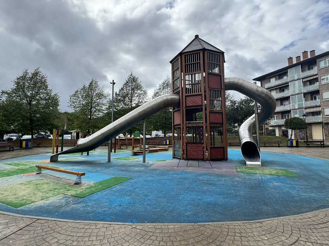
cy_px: 123
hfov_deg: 102.1
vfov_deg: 85.7
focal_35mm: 14
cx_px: 164
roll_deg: +0.9
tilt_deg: +5.1
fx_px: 133
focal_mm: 2.22
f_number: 2.2
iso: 50
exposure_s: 1/1126
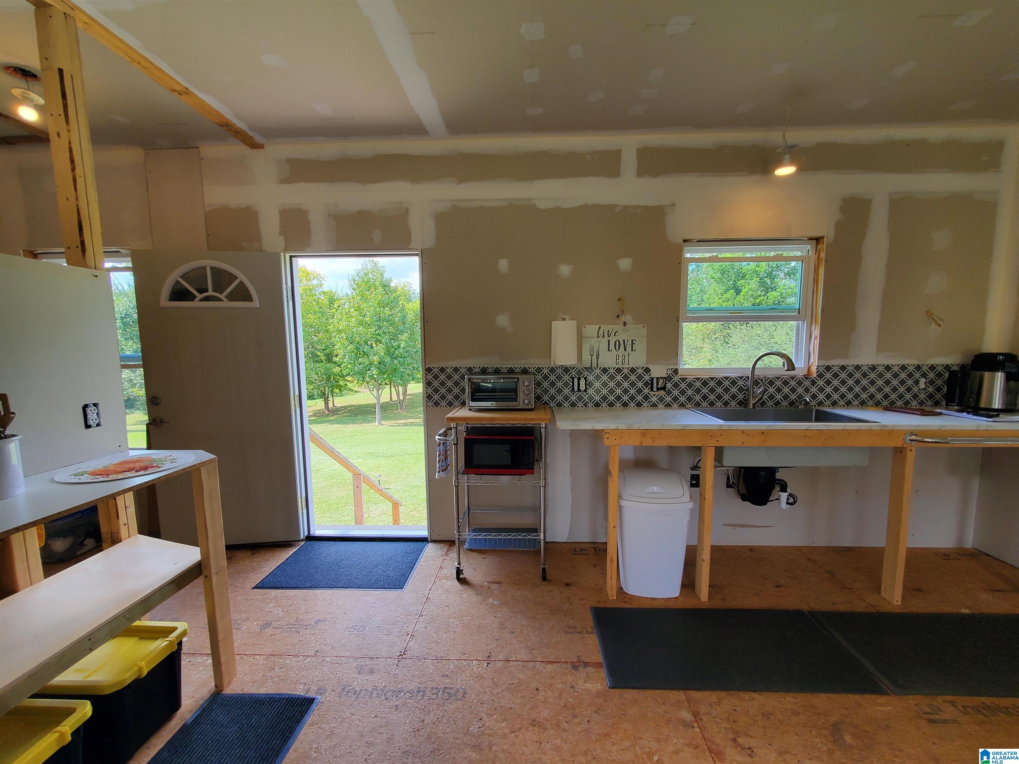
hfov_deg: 106.2
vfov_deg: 89.9
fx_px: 383
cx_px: 510
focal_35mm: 13
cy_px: 382
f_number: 2.2
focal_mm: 1.8
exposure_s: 1/120
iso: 64
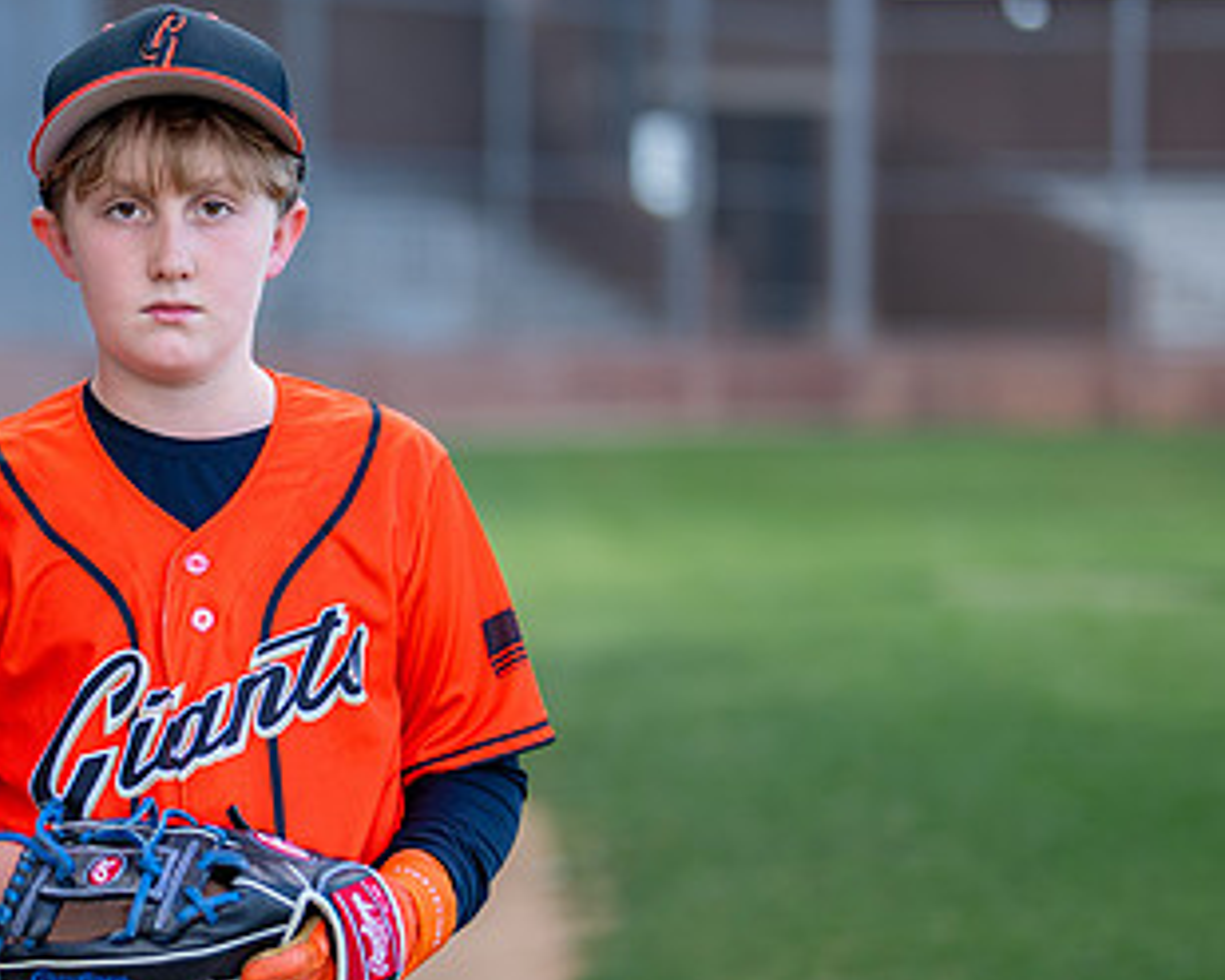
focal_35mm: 101
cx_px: 203
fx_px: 3661
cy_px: 555
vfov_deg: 15.2
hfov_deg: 18.8
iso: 125
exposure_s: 1/2000
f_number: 1.2
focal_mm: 50
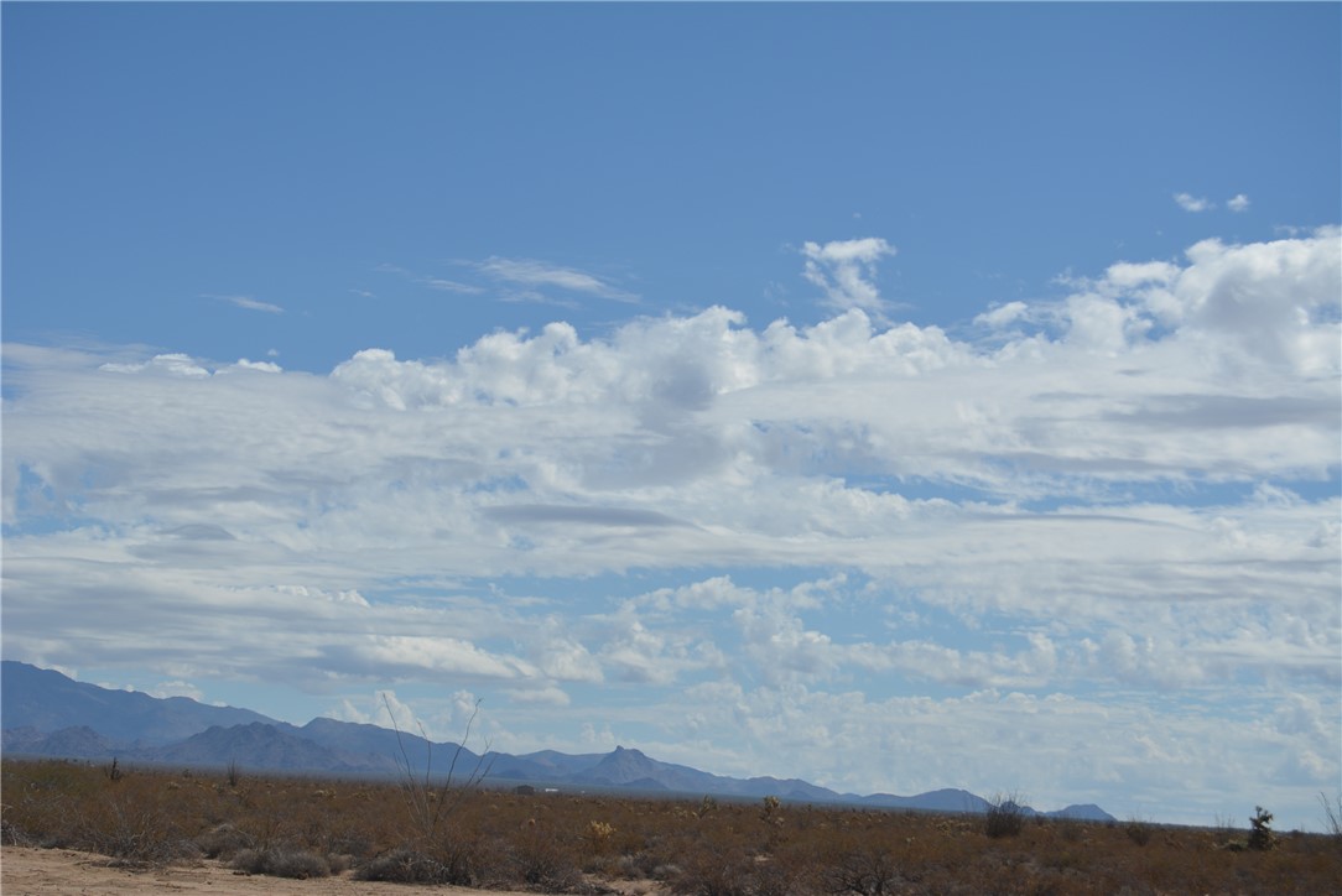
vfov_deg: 16.6
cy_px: 448
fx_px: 3077
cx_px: 671
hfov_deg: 24.6
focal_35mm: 82
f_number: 8
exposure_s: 1/640
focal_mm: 55
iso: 100
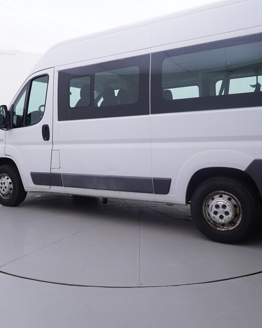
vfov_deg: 56.1
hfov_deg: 46.1
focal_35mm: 32
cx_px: 140
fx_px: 307
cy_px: 164
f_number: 5
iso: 200
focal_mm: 15
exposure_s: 1/80
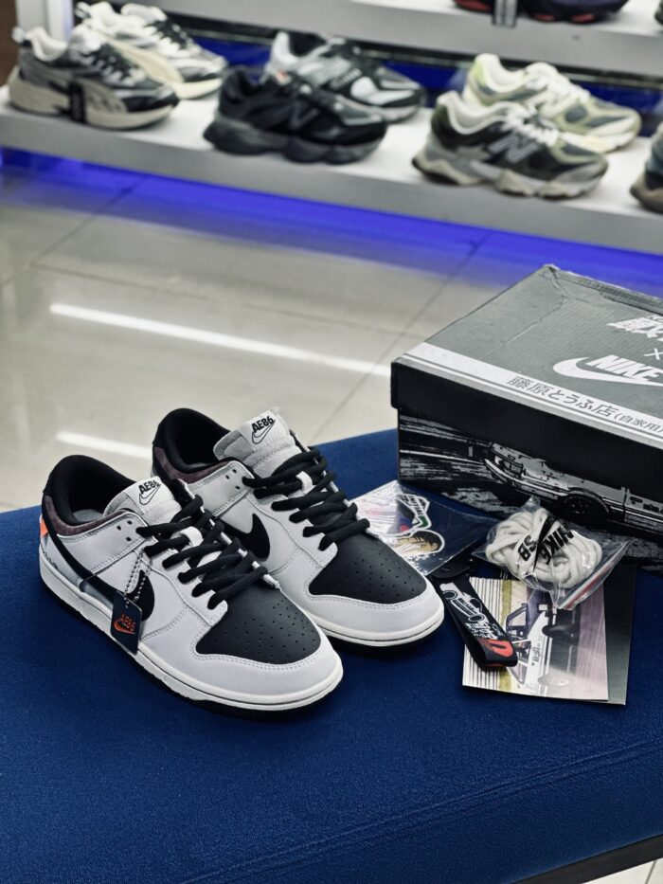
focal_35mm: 77
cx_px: 332
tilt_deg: -28.7
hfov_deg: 19.1
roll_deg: -0.3
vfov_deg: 25.3
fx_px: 1966
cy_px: 442
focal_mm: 9
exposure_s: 1/121
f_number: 2.8
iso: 200
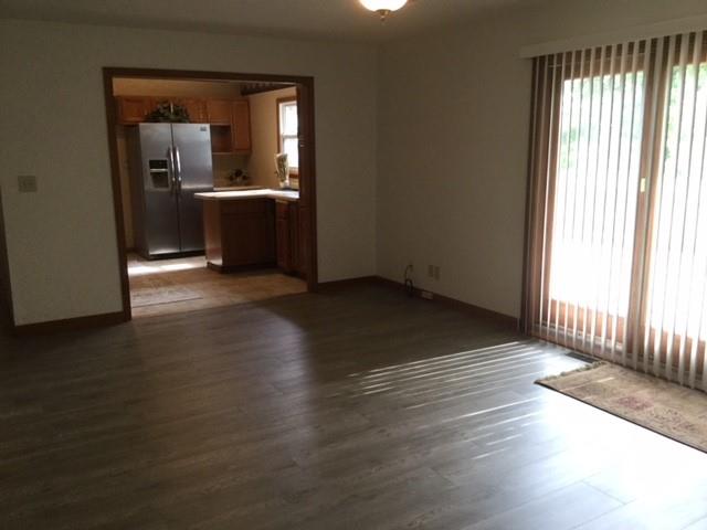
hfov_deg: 58.4
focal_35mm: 31
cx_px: 354
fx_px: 633
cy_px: 265
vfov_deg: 45.4
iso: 50
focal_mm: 3.3
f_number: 2.4
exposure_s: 1/30
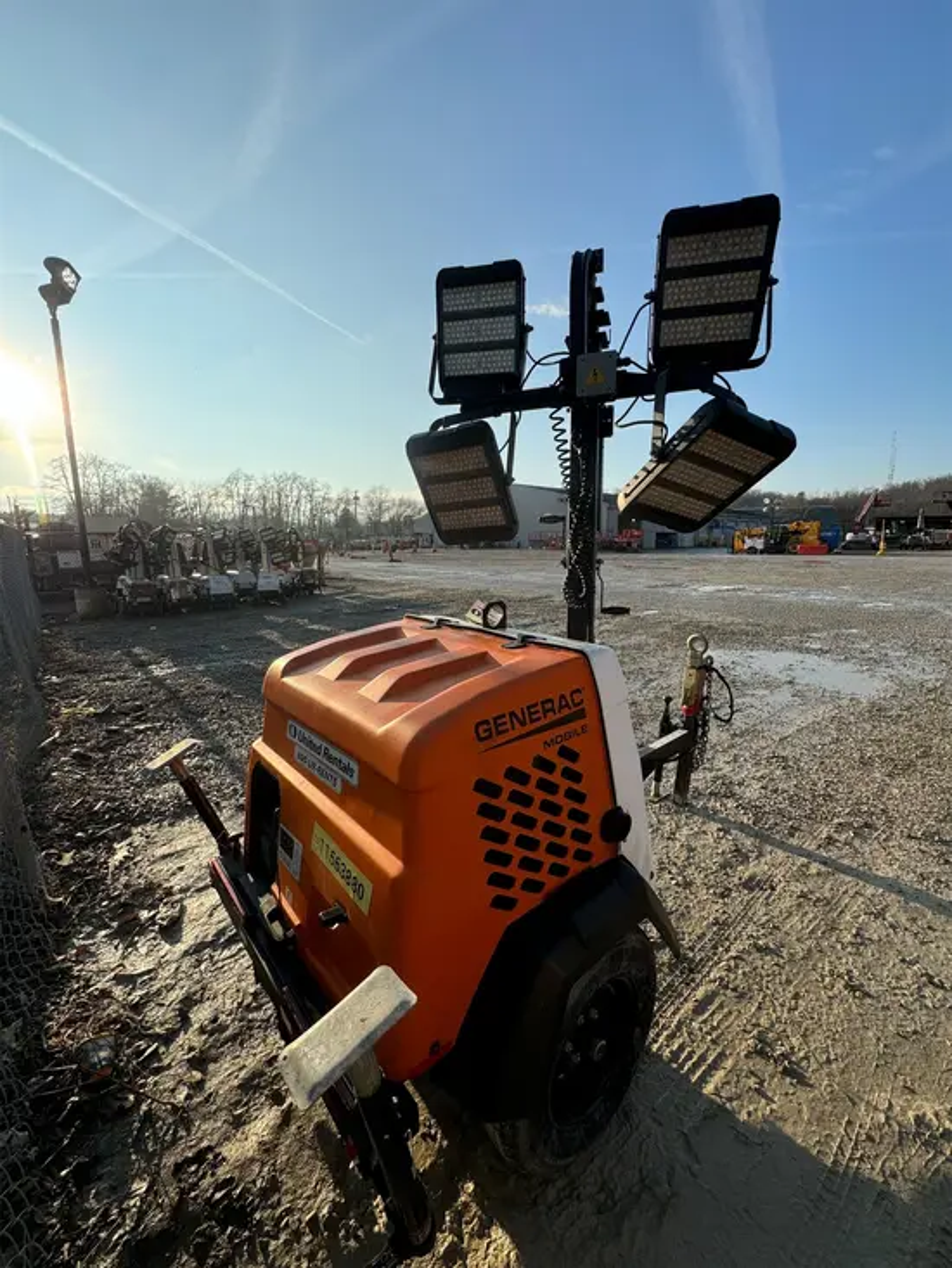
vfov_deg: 102.1
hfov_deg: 85.7
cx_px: 476
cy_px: 634
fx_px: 513
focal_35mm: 14
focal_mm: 2.22
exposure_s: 1/910
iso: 50
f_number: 2.2
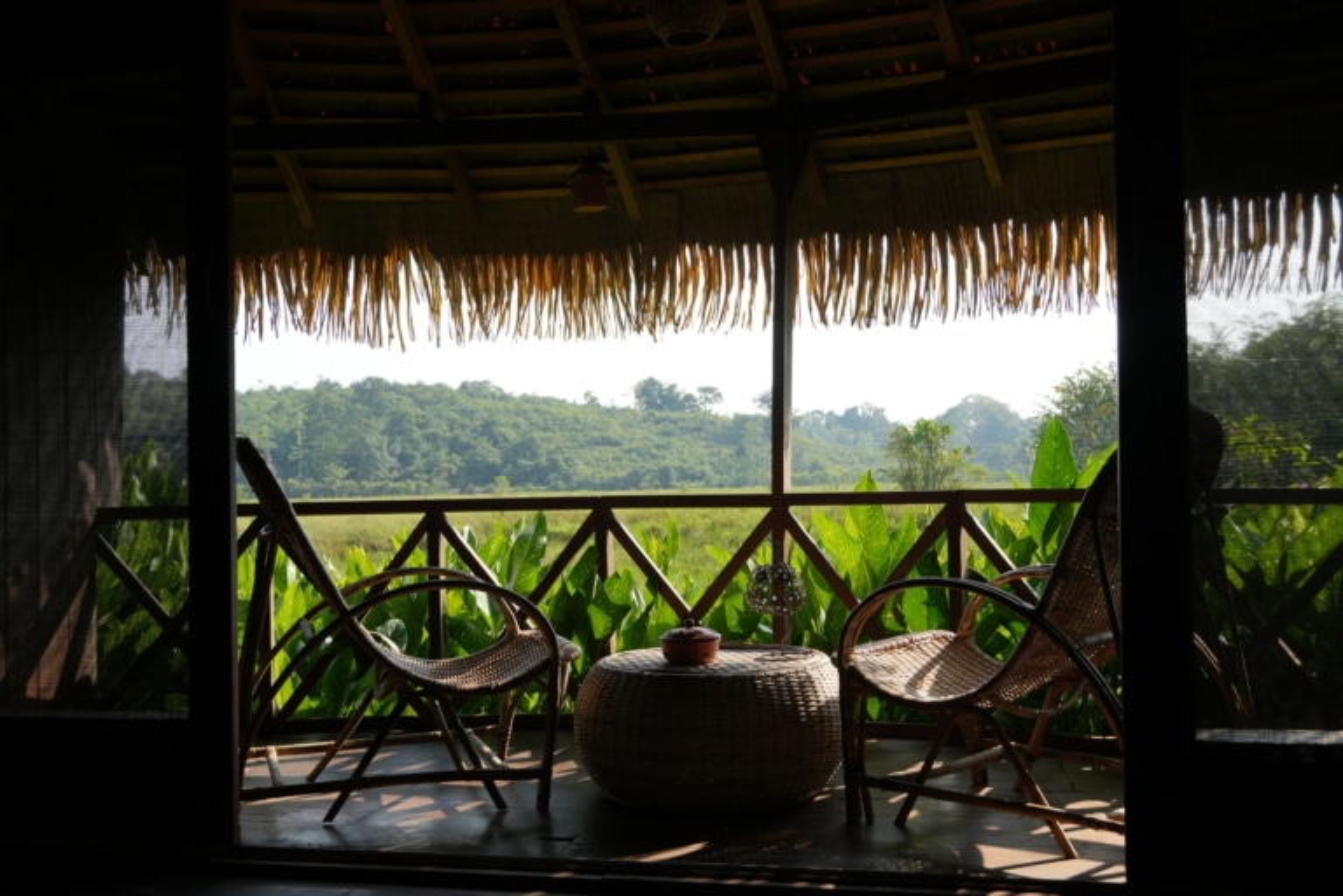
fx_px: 1343
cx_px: 672
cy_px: 448
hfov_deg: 53.1
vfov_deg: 36.9
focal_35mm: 36
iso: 100
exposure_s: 1/250
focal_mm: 24
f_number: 5
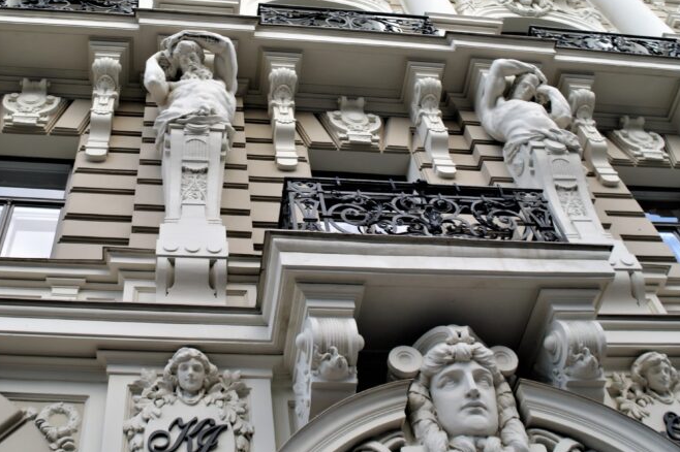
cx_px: 288
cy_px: 188
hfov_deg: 46.3
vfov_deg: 31.8
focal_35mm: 42
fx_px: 793
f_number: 6.3
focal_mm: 18
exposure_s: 1/50
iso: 100
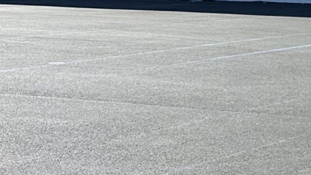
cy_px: 142
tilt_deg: -9.5
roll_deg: -2.1
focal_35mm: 120
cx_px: 706
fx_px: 990
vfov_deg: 10.1
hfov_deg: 13.7
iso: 80
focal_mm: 6.86
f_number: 1.78
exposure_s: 1/1845
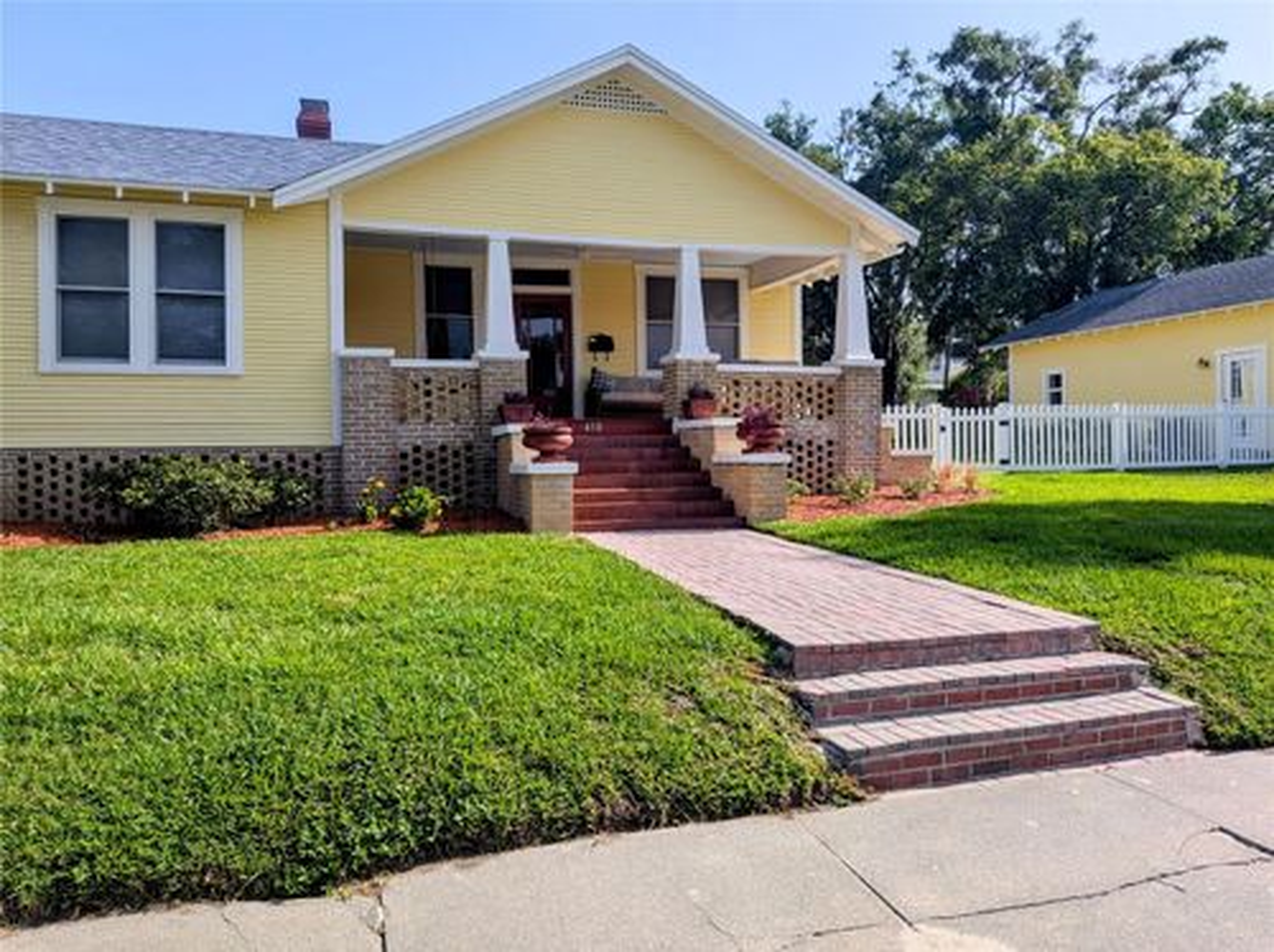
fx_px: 882
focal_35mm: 24
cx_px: 637
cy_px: 476
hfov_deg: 71.6
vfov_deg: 56.7
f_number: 1.7
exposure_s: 1/1418
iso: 25
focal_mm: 4.53
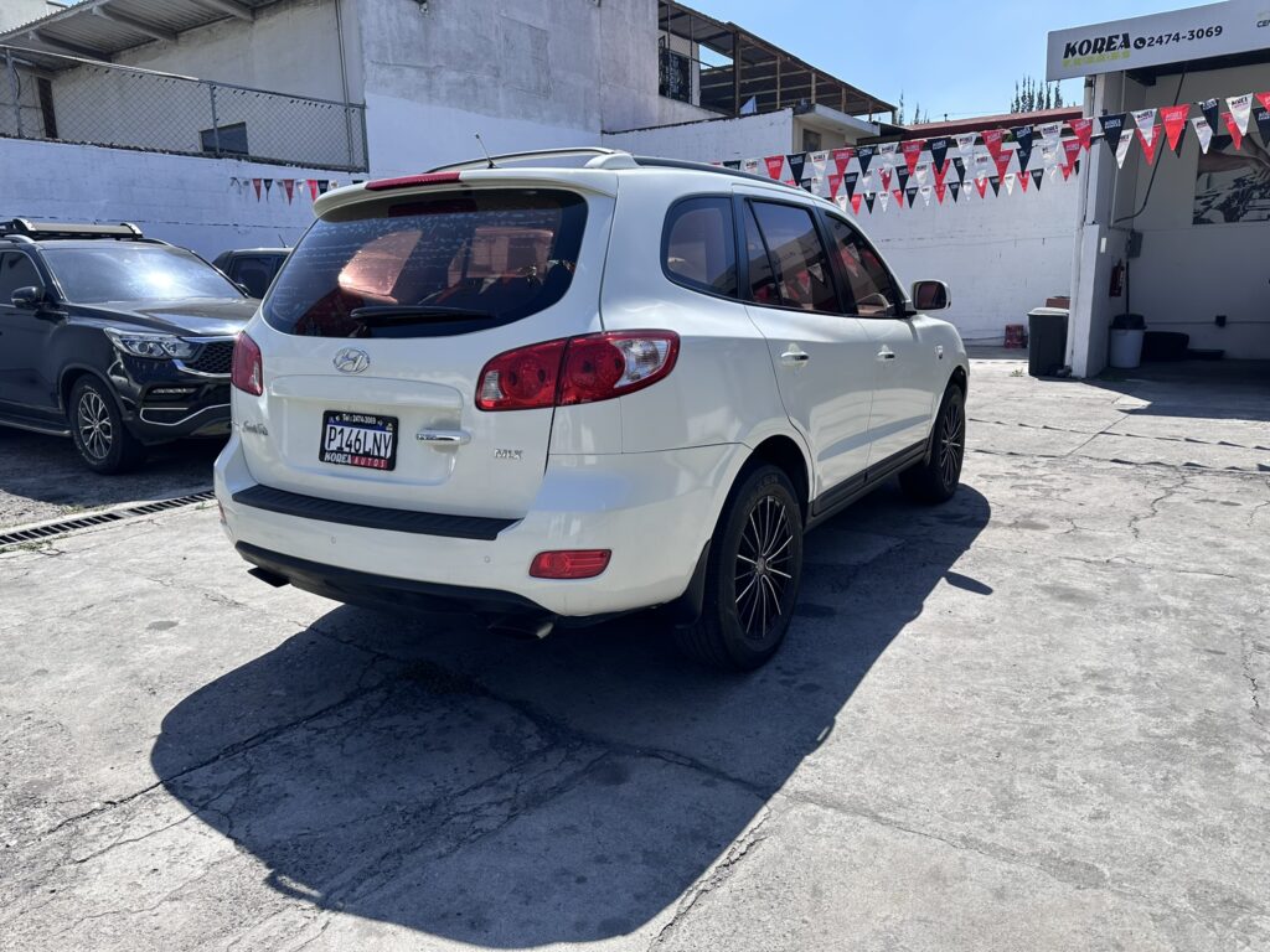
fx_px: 881
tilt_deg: -12.5
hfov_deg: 71.6
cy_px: 476
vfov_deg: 56.8
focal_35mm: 24
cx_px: 635
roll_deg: +0.8
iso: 80
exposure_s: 1/4016
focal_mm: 6.86
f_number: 1.78
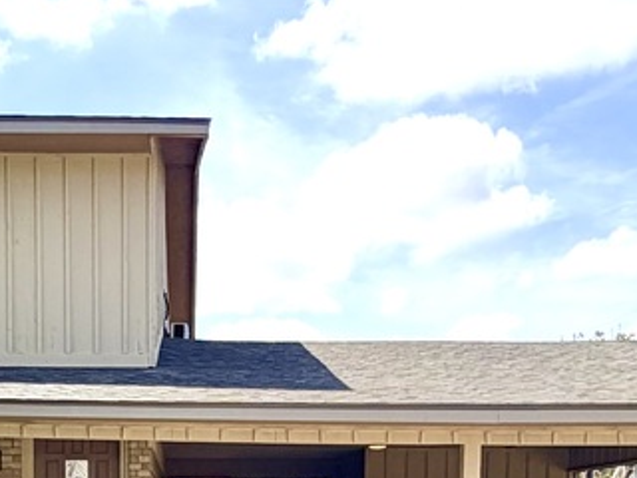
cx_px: 191
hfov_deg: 30.4
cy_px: 592
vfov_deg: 21.4
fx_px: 1159
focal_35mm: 63
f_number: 2.2
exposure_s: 1/928
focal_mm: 2.22
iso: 20
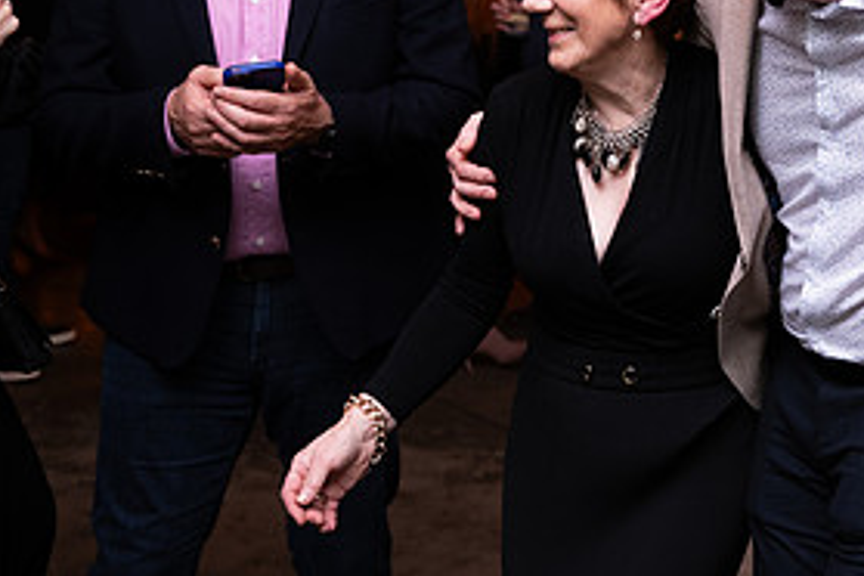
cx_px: 821
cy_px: 163
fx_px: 1896
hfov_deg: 24.7
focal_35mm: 79
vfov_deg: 17.2
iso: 800
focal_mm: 38
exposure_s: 1/160
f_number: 3.5
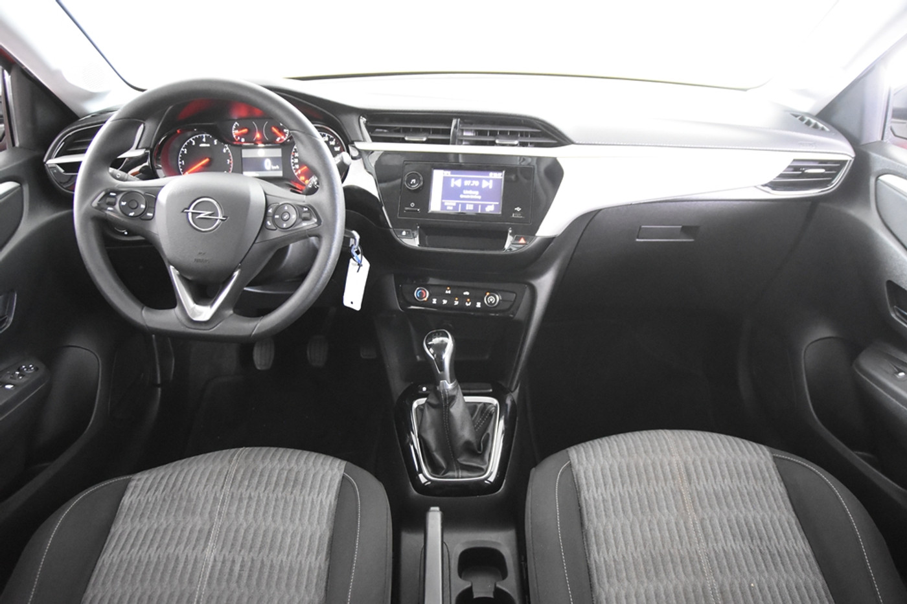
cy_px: 302
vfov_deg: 50.4
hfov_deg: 70.4
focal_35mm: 26
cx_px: 454
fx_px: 642
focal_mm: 17
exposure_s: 1/25
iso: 7200
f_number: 2.8
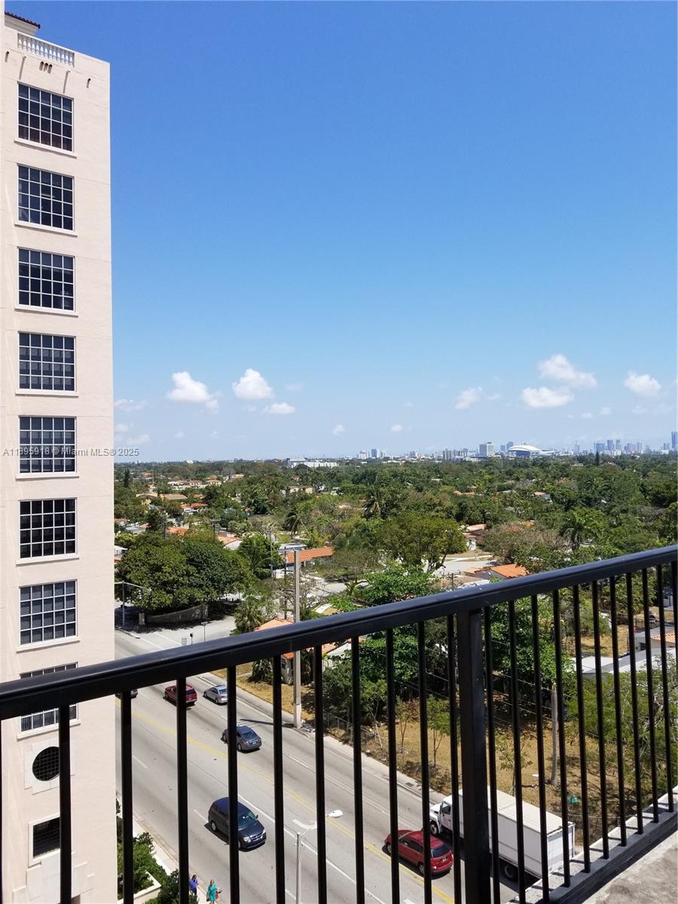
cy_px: 452
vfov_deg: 67.3
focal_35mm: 26
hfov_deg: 53.1
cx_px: 339
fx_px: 679
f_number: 1.7
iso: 50
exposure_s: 1/2736
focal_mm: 4.25
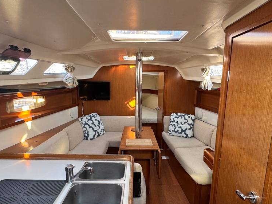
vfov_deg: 56.7
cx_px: 138
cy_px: 114
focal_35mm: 24
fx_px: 189
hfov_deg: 71.6
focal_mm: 2.22
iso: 160
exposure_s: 1/99
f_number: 2.2
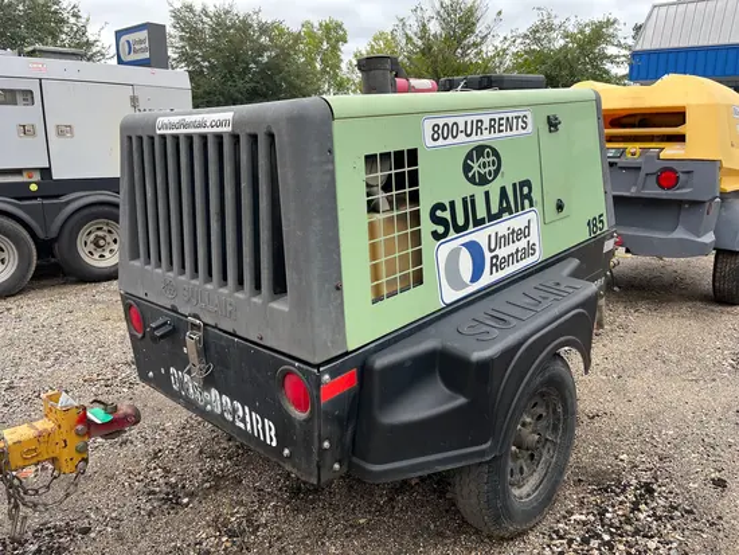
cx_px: 370
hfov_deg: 67.3
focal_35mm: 26
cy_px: 278
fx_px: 555
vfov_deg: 53.1
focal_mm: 5.1
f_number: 1.6
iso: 40
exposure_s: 1/283
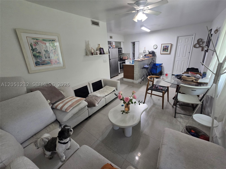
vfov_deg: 89.9
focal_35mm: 13
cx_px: 113
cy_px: 84
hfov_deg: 106.2
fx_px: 85
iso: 200
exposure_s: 1/60.2
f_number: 2.2
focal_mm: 2.2
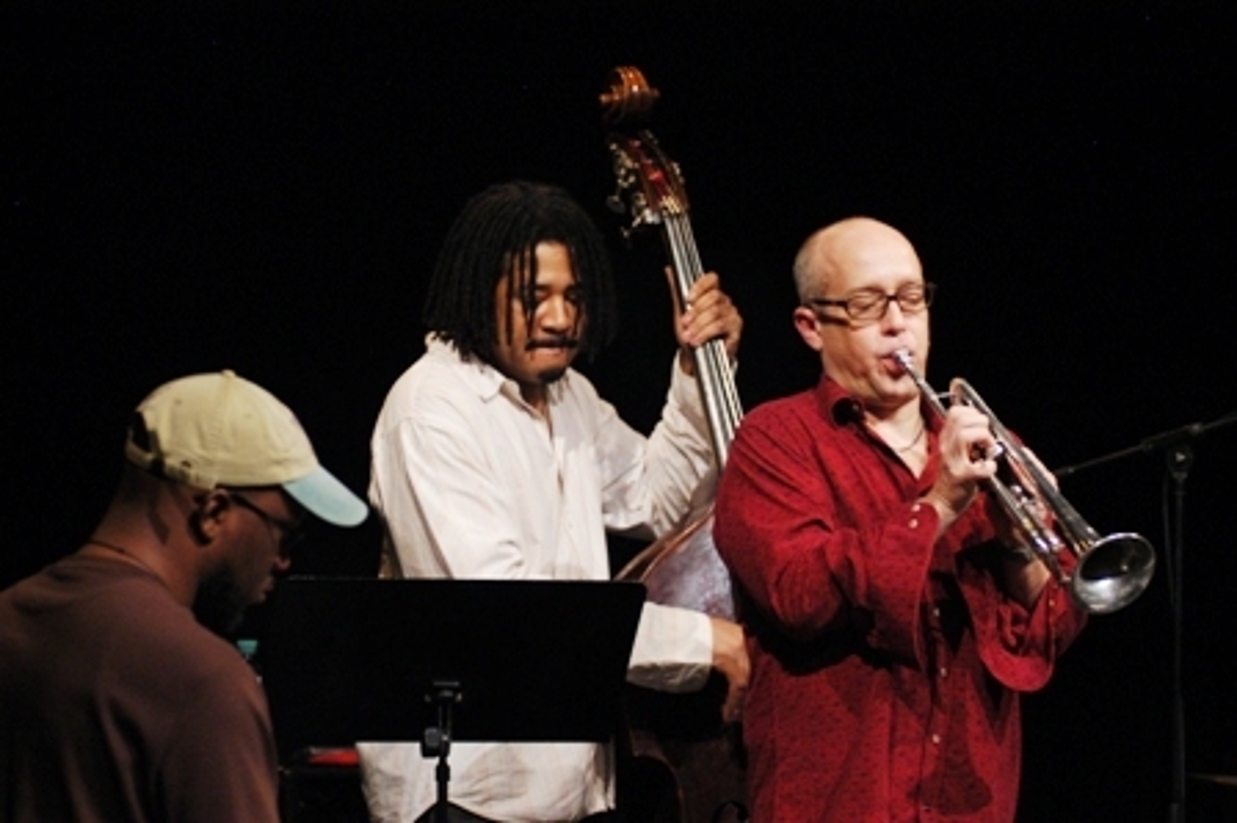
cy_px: 412
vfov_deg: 11.4
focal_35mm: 120
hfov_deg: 17.1
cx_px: 618
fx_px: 4120
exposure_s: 1/80
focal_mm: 80
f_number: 2.8
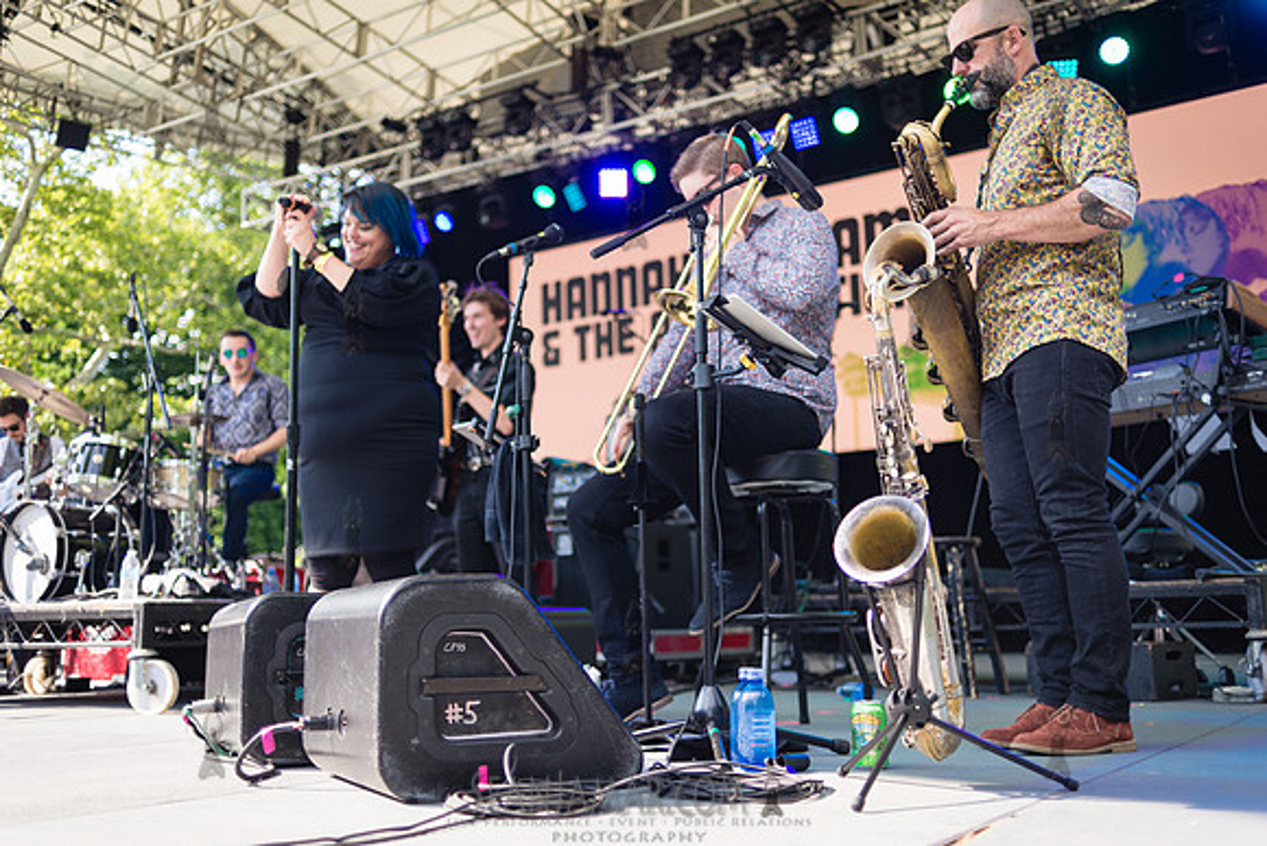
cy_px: 423
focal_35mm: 35
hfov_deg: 54.4
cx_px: 634
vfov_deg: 37.9
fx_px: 1232
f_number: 2
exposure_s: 1/1250
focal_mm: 35
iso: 200
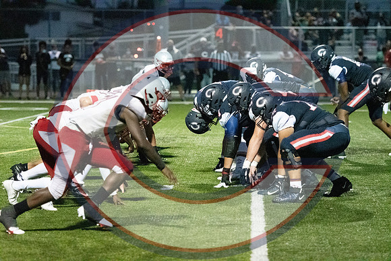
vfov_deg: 8.2
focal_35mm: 168
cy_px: 130
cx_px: 196
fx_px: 1825
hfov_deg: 12.2
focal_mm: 112
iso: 36000
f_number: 2.8
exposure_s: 1/3200
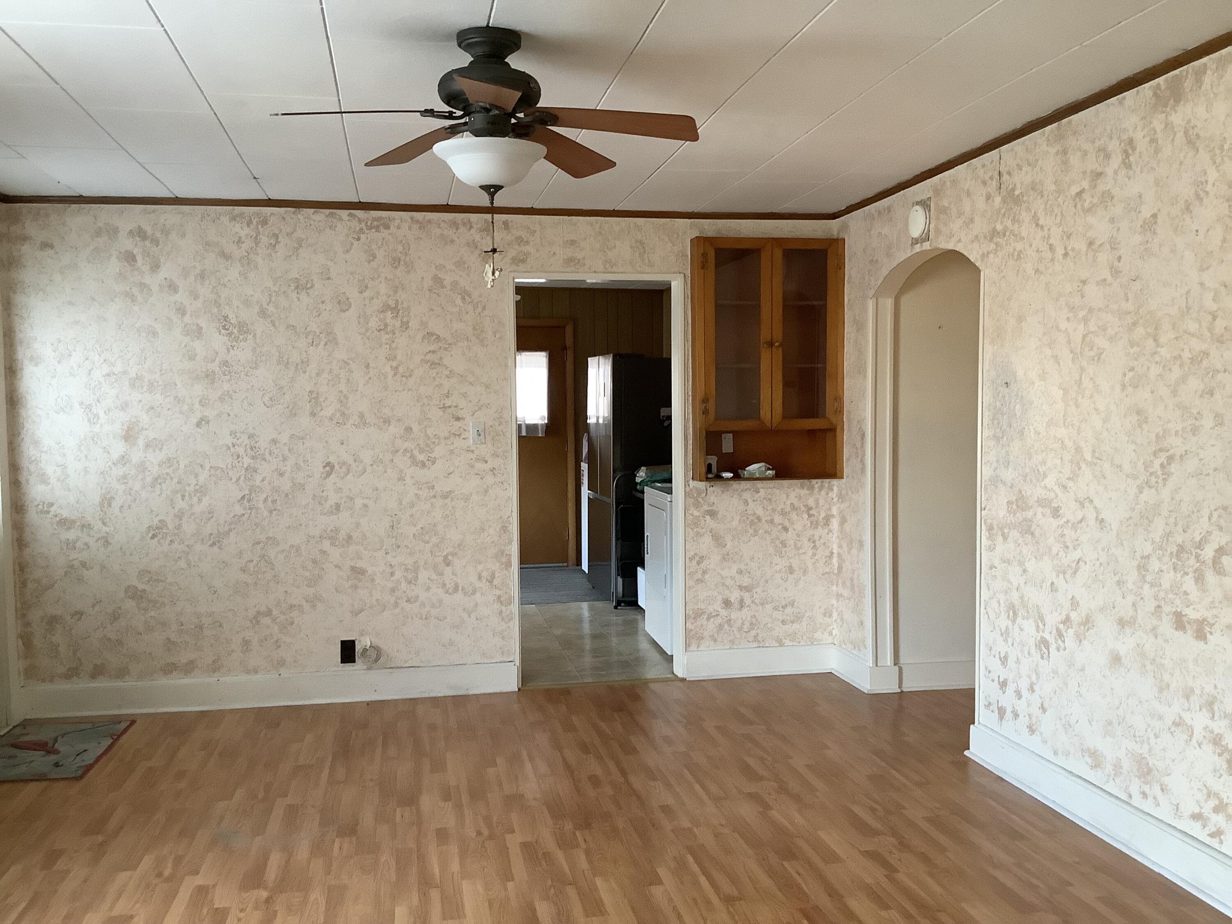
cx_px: 616
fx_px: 1103
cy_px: 462
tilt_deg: -4.2
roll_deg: +0.0
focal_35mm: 31
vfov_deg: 45.4
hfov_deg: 58.4
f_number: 2.4
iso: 250
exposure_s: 1/40
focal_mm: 3.3
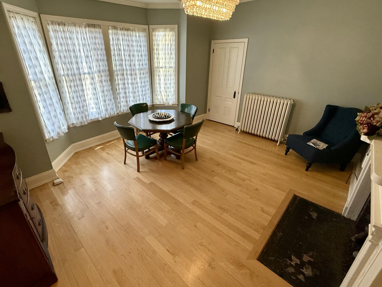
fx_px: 188
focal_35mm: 17
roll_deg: +1.2
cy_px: 135
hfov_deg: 90.8
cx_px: 172
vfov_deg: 74.7
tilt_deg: -22.9
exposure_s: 1/120
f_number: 2.2
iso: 320
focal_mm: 2.22
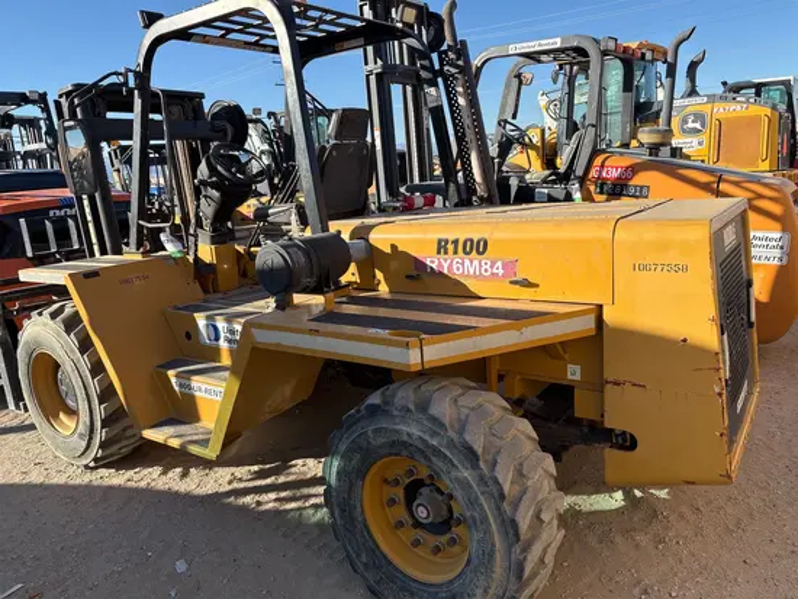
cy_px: 300
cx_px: 399
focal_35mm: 26
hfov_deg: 67.3
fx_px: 600
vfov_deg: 53.1
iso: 50
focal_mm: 5.96
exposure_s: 1/2208
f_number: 1.6
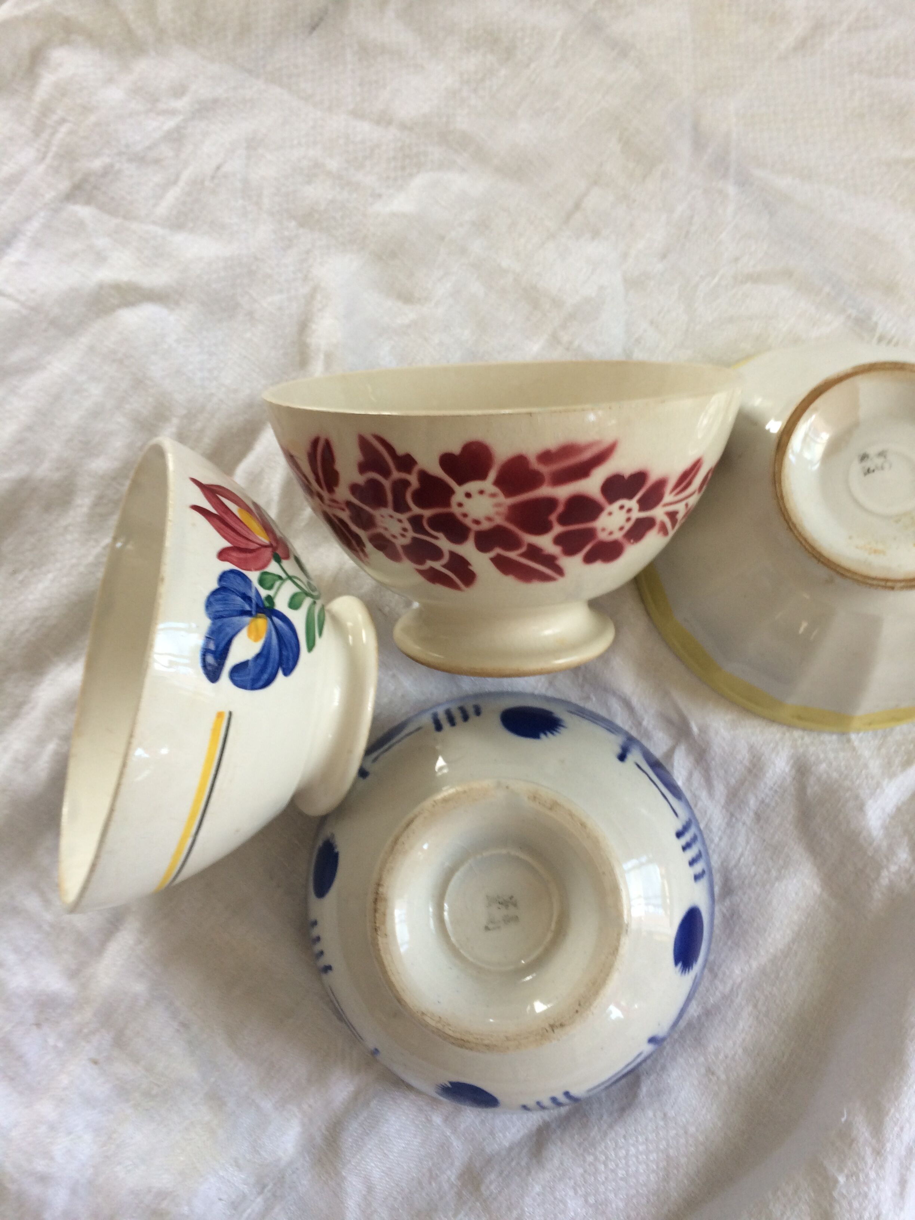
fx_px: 1022
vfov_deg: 61.7
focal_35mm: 29
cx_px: 458
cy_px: 610
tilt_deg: -81.1
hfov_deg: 48.2
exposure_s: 1/33
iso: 50
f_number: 2.2
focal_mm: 4.15
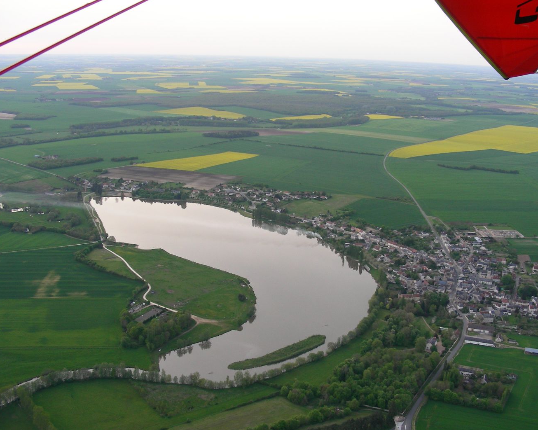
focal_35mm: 40
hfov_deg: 45.8
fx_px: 637
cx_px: 285
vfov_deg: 37.3
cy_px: 216
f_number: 3.5
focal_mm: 6.3
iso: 50
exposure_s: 1/114
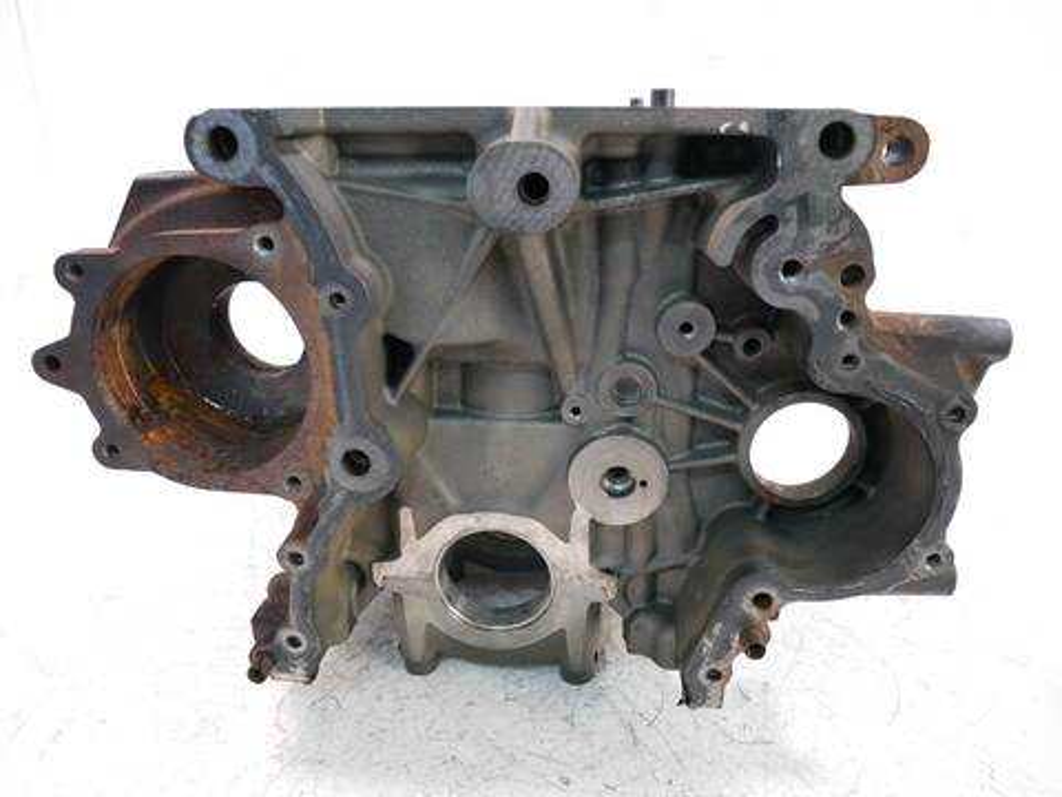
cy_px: 398
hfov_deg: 71.6
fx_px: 736
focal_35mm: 24
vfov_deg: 56.8
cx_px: 531
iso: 3200
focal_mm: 12
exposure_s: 1/100
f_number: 3.5
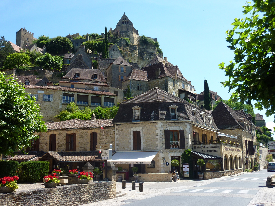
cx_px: 138
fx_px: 318
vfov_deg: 36.0
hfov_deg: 46.8
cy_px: 103
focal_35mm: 40
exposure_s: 1/320
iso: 80
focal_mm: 6.5
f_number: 4
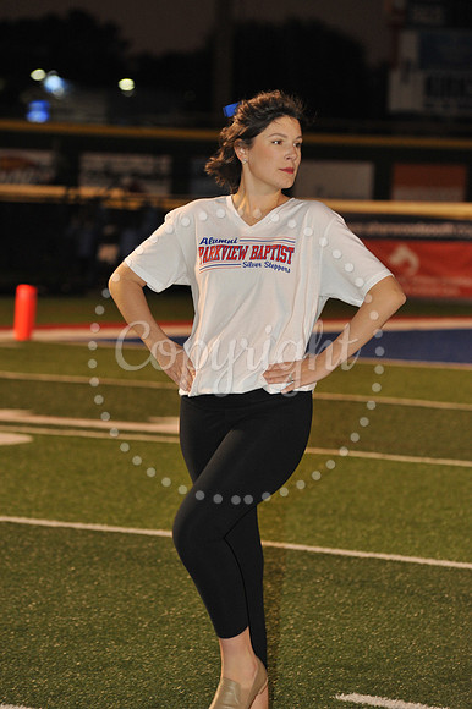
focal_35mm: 200
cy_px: 354
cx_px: 236
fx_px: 3938
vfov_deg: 10.3
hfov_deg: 6.9
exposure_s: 1/125
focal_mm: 200
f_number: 7.1
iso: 1600
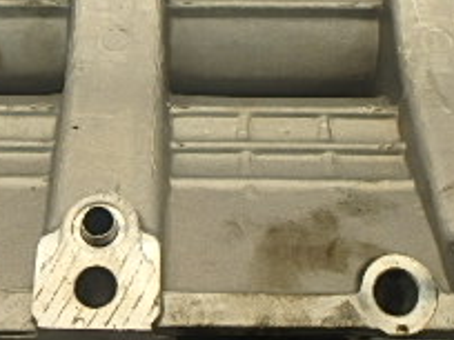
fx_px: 866
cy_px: 80
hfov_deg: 29.3
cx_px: 180
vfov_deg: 22.0
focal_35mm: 66
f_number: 3.5
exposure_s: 1/60
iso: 160
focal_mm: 3.7
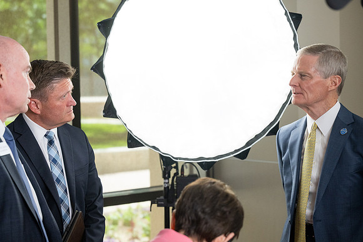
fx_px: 706
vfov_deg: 19.5
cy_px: 121
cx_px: 182
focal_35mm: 70
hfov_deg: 28.8
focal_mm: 70
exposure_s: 1/400
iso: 2000
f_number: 4
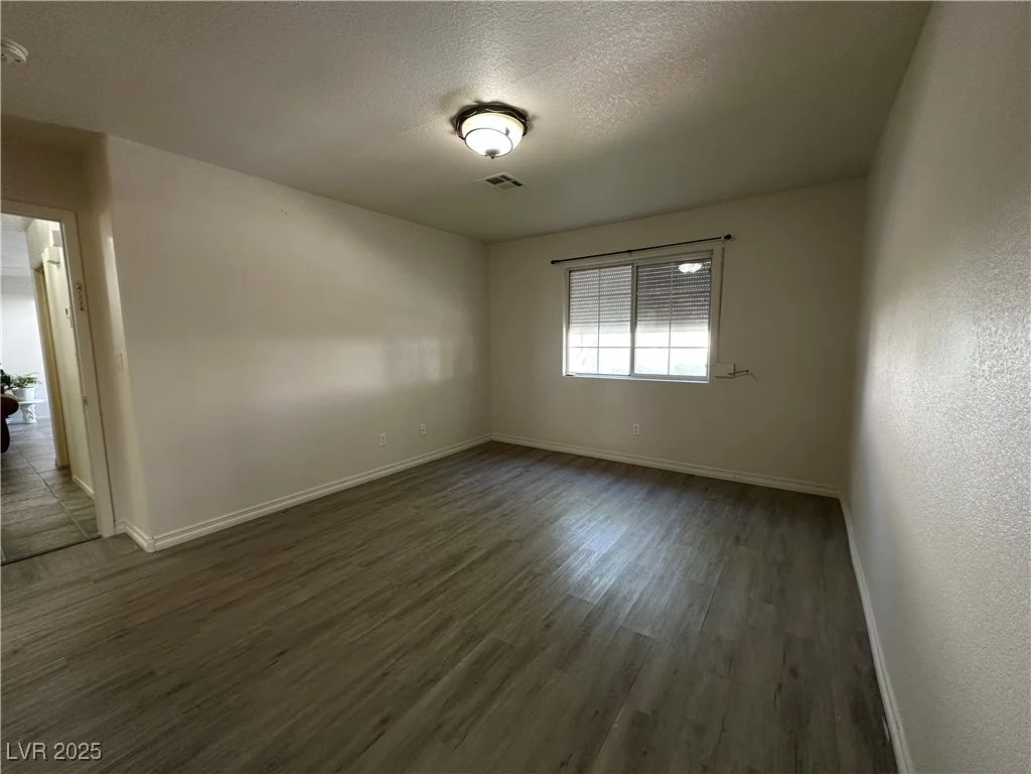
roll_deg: +0.2
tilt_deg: -5.9
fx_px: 417
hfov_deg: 102.1
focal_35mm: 14
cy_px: 387
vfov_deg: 85.7
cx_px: 516
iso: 160
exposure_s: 1/60
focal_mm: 2.22
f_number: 2.2
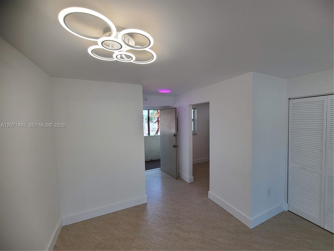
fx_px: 125
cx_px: 167
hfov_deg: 106.2
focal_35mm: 13
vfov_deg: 89.9
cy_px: 126
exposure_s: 1/165
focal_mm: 2.2
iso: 50
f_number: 2.2
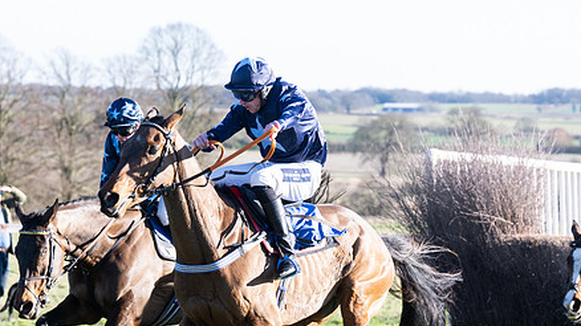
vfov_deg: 6.6
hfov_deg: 11.8
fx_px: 2818
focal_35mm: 183
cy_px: 290
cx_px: 226
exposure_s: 1/1600
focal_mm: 84
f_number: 4.5
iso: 800
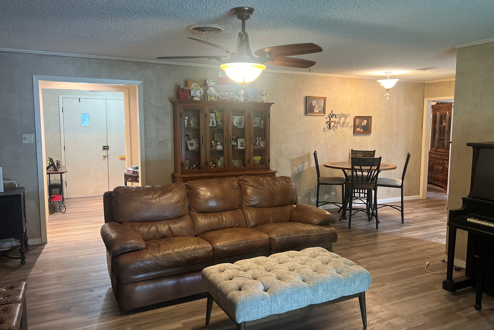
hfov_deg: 65.5
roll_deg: -0.6
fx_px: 384
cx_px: 249
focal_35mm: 28
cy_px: 163
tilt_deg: -6.6
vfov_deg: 46.4
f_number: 1.5
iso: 400
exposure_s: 1/60
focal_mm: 5.7
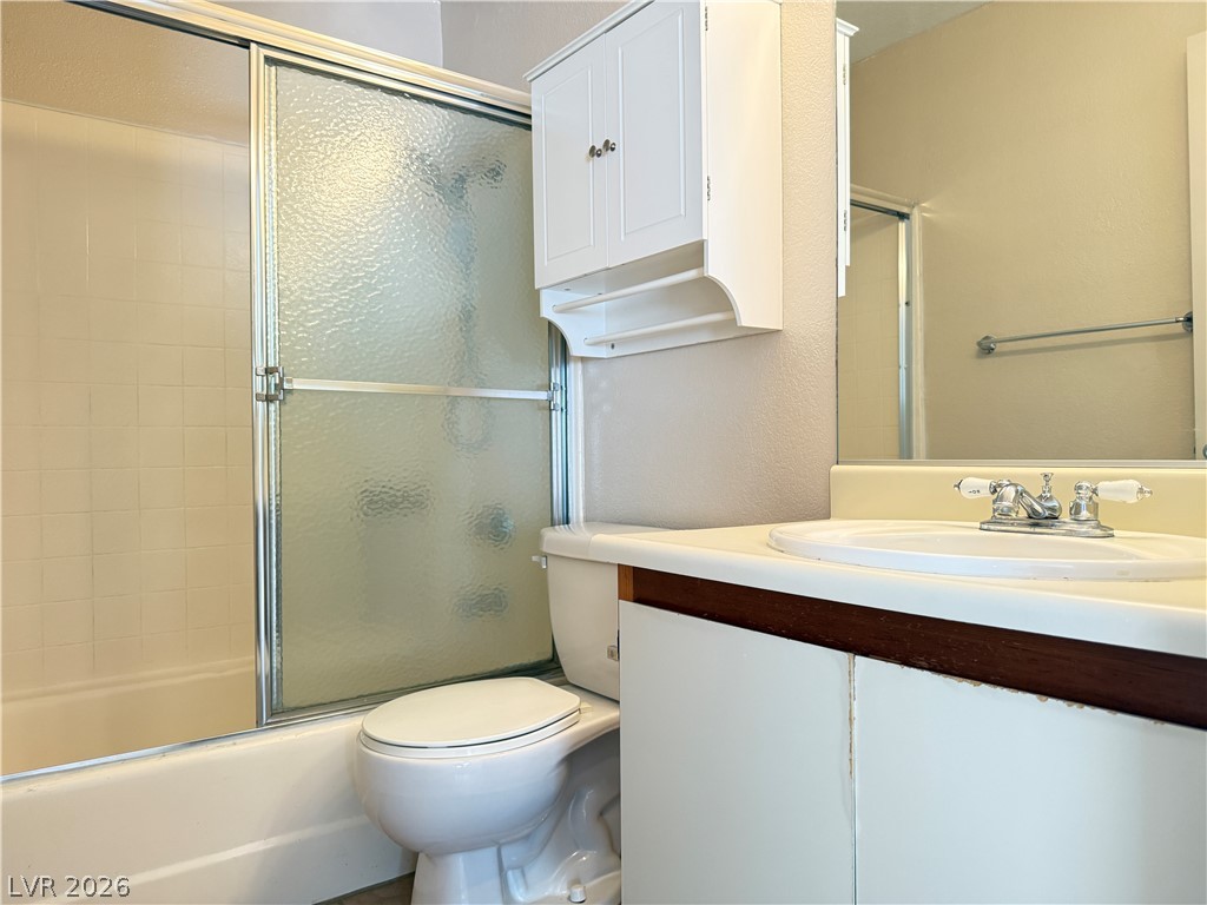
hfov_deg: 71.6
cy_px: 452
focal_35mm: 24
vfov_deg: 56.8
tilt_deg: +0.4
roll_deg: +0.3
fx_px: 837
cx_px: 604
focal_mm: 6.76
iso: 400
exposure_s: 1/60
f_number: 1.78
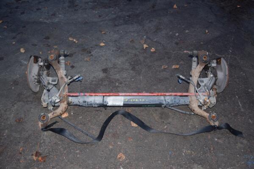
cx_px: 127
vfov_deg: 36.9
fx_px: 254
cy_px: 84
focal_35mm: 36
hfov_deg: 53.1
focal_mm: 24
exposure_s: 1/60
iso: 800
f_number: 5
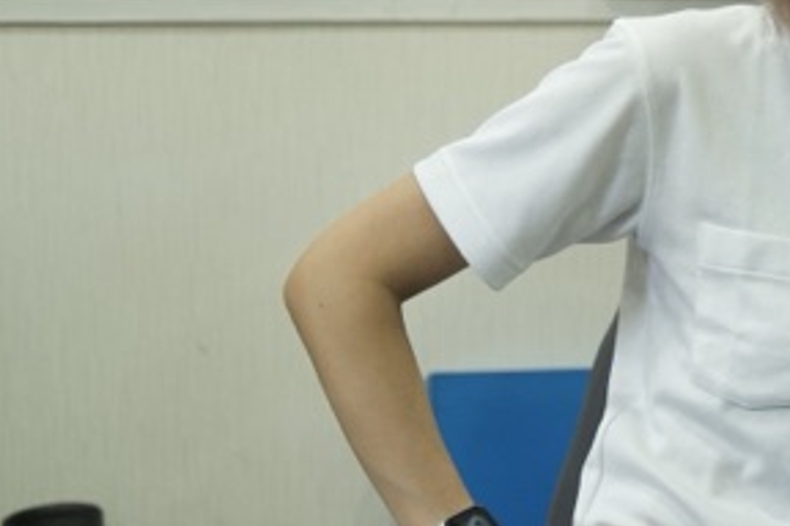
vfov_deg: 6.3
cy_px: 132
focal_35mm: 217
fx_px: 4762
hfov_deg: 9.1
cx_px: 1344
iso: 800
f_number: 2.8
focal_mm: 52
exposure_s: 1/160
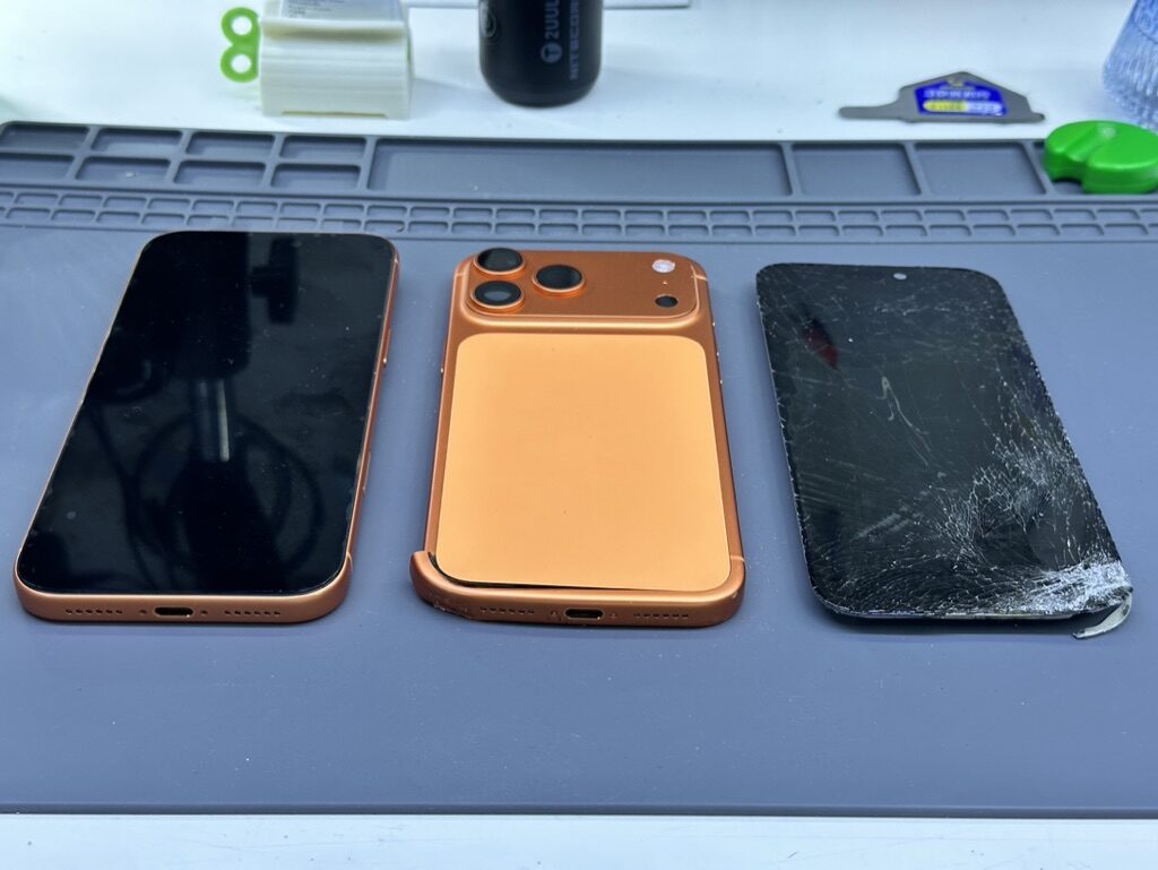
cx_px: 579
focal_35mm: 48
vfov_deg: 30.3
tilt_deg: -36.7
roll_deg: -0.3
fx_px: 1606
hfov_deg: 39.6
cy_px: 435
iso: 50
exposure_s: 1/100
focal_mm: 6.86
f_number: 1.78
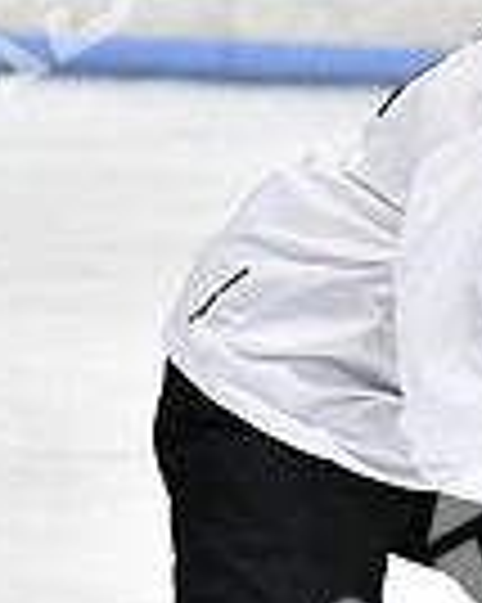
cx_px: 703
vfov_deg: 3.1
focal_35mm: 622
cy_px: 416
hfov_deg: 2.5
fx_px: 11104
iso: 6400
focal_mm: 102
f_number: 3.2
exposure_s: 1/1250
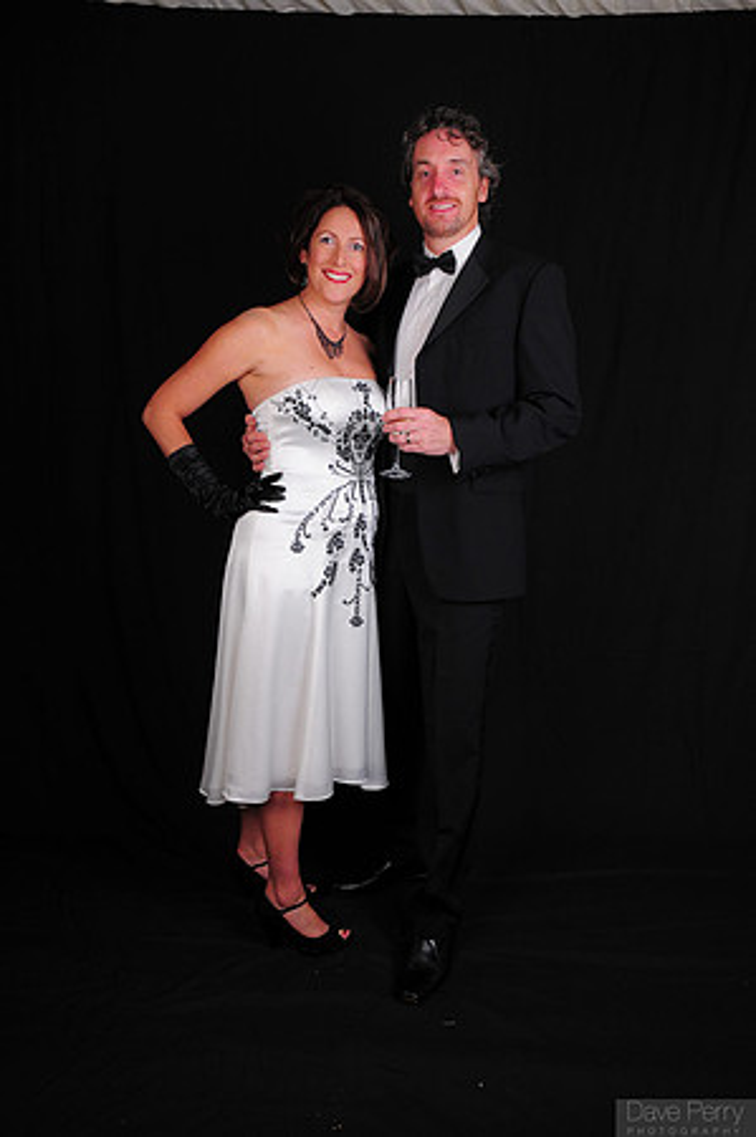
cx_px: 378
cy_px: 568
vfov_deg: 57.3
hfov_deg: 39.9
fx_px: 1042
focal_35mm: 33
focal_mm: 22
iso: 200
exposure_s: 1/125
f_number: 8
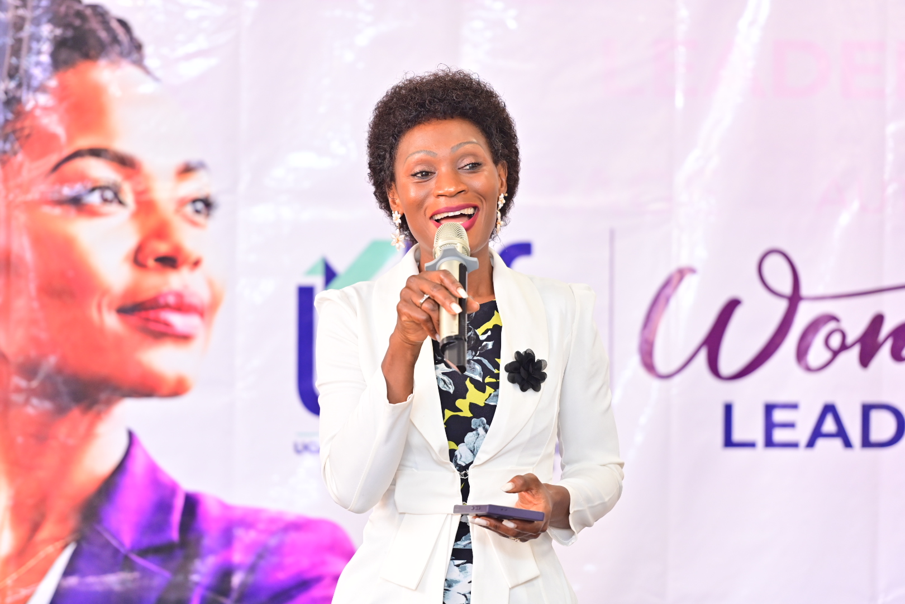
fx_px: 5027
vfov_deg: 6.9
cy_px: 302
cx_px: 452
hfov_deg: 10.3
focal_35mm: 200
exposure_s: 1/160
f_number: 2.8
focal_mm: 200
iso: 1000
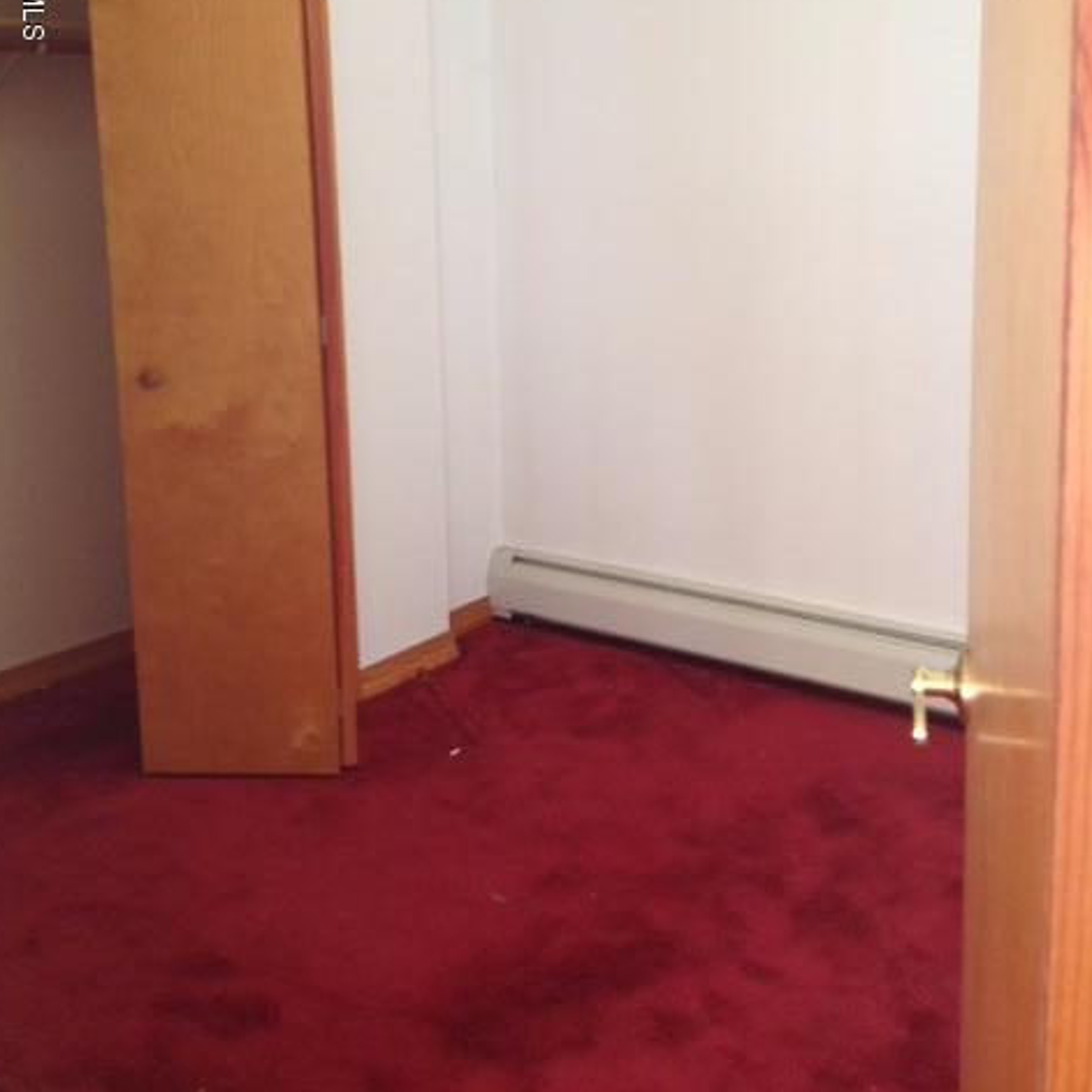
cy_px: 355
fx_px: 1499
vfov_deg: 39.5
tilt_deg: -9.3
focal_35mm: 42
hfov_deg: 40.0
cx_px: 543
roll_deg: +1.6
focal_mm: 4.28
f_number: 2.4
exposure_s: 1/20
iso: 100
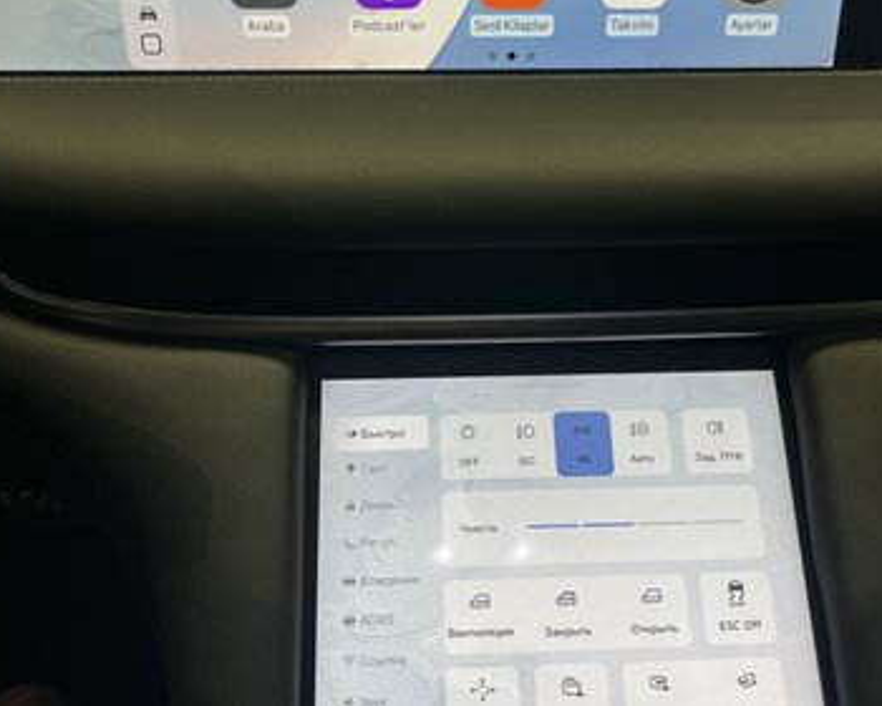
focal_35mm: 29
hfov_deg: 60.4
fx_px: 757
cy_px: 333
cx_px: 474
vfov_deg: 49.9
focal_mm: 5.1
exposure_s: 1/82
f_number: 1.6
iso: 40
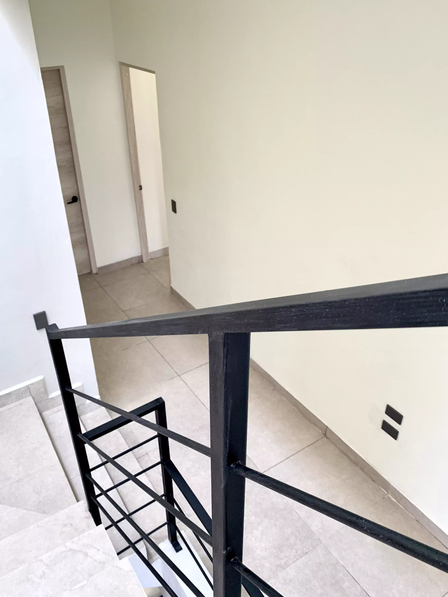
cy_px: 294
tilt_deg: -31.8
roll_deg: +2.2
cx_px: 215
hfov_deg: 49.7
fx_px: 483
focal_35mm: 28
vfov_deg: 63.4
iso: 100
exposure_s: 1/108
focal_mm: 4.25
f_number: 1.8
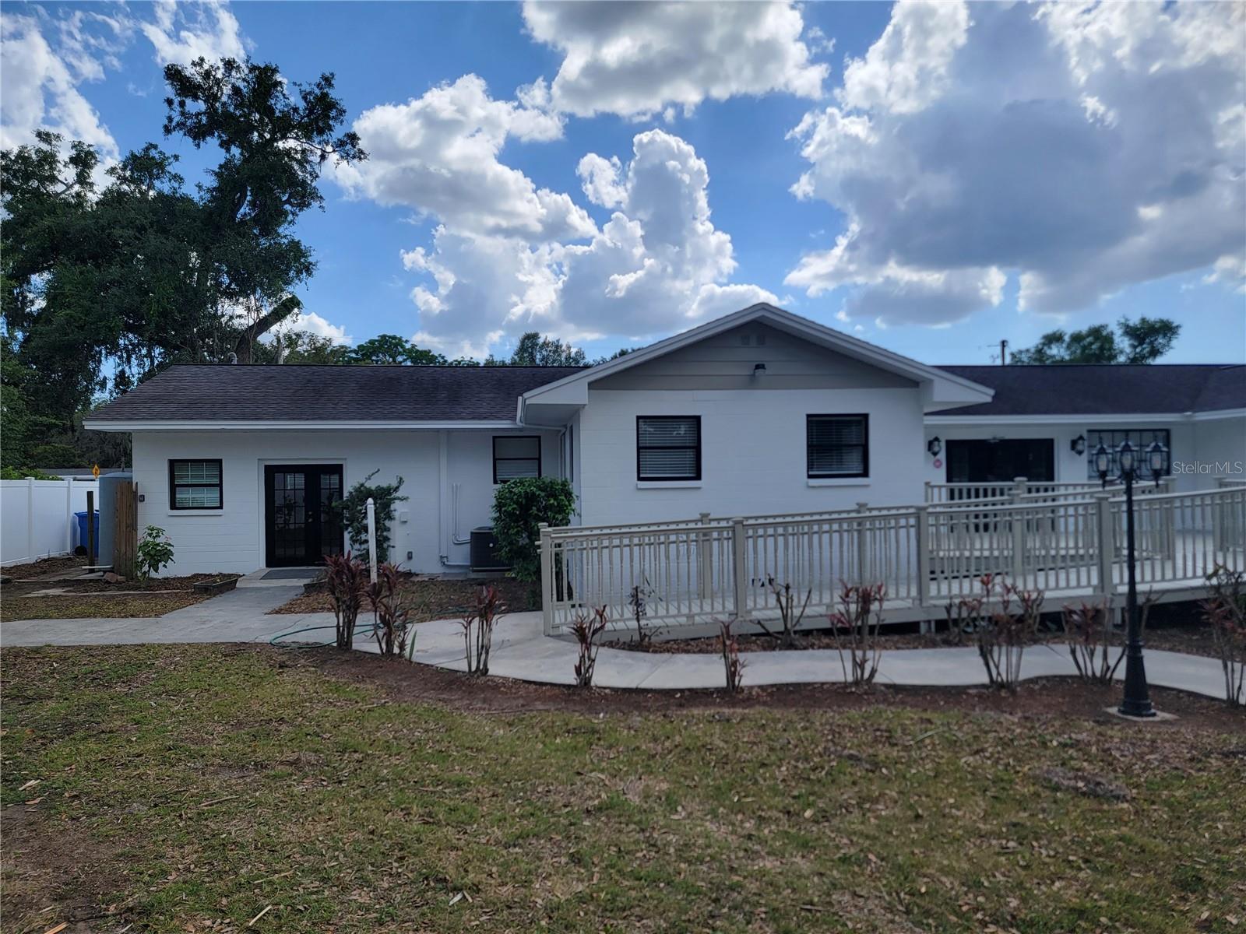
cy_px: 467
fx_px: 864
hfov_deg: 71.6
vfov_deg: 56.8
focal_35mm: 24
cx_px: 623
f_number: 1.8
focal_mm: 6.7
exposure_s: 1/1173
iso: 16
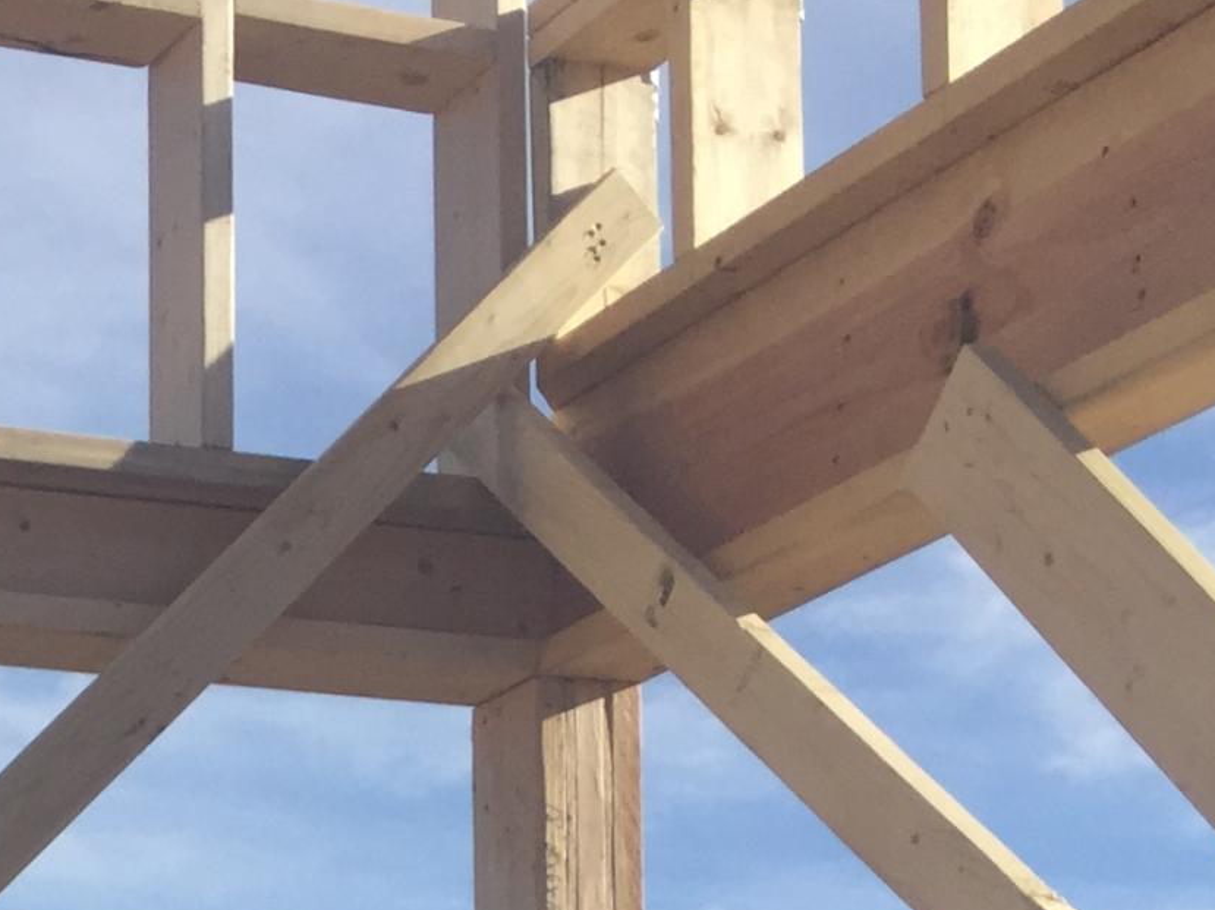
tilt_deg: +0.7
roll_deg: +1.3
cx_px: -468
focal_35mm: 105
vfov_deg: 12.8
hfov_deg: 17.3
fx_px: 3684
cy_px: 1643
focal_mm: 4.15
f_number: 2.2
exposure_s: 1/2083
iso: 32
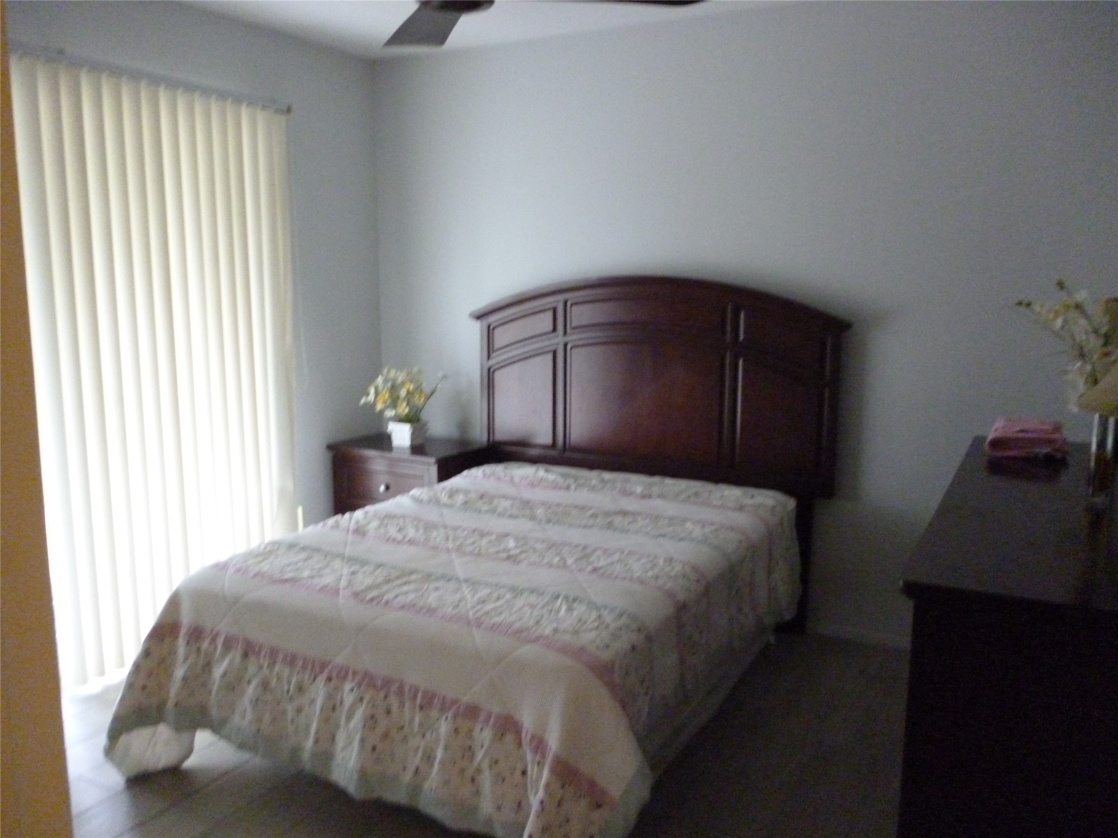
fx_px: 904
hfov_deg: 63.4
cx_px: 559
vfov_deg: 49.7
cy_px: 419
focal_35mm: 28
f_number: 3.1
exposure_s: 1/30
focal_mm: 5
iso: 800
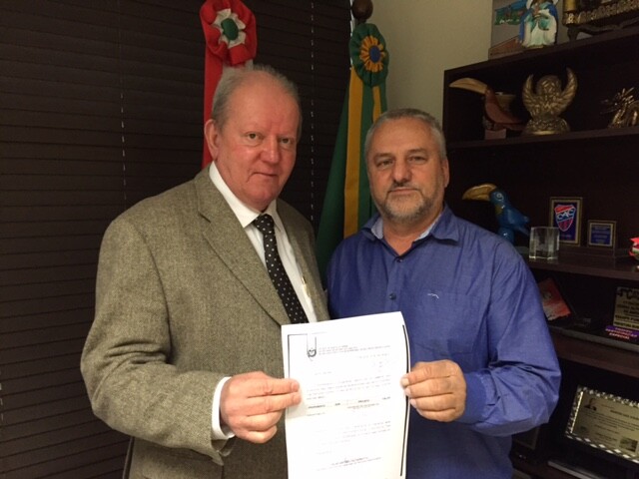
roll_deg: -0.9
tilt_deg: -4.6
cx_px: 320
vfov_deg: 48.2
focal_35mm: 29
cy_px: 240
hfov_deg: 61.7
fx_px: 535
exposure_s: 1/30
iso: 250
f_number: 2.2
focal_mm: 4.15
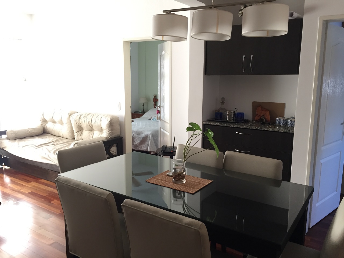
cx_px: 172
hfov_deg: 61.7
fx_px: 288
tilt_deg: -10.1
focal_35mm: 29
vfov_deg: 48.2
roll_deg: -0.7
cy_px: 129
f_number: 2.2
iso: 50
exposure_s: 1/33
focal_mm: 4.15
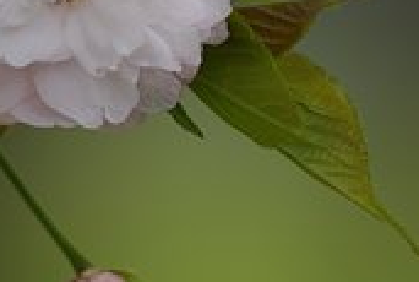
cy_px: 55
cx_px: 270
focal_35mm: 808
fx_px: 9429
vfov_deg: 1.7
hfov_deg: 2.5
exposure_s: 1/500
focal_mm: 180
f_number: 3.5
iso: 100
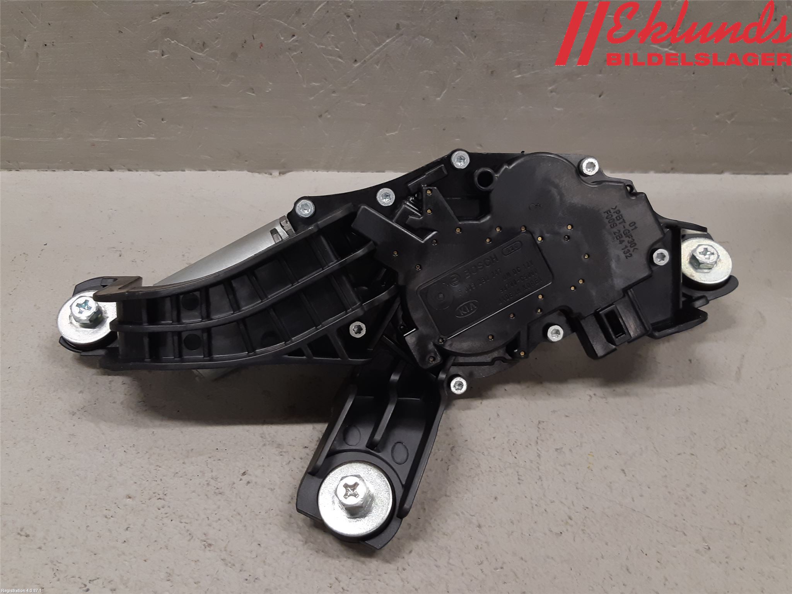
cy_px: 297
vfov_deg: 53.1
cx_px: 396
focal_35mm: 26
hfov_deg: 67.3
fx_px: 595
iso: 100
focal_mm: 3.93
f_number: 1.7
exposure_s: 1/50
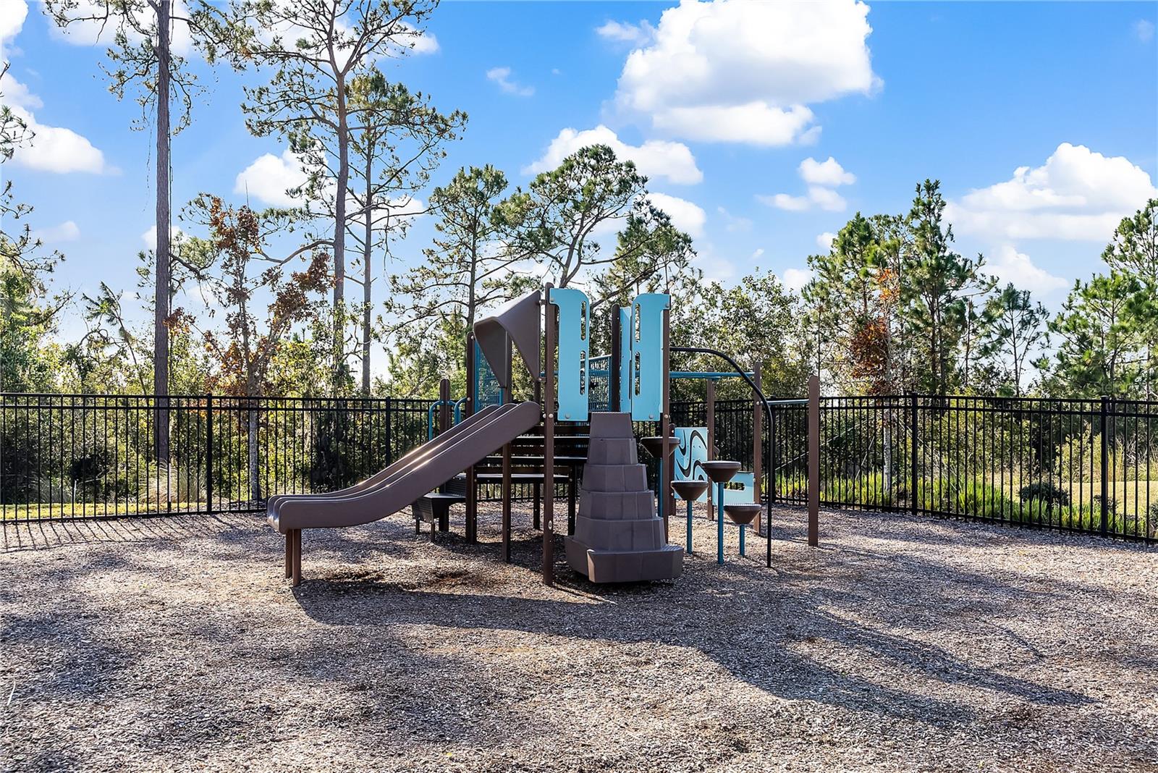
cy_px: 386
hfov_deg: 58.7
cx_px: 579
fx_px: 1030
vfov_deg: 41.1
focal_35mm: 32
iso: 100
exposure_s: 1/320
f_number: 8
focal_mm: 32
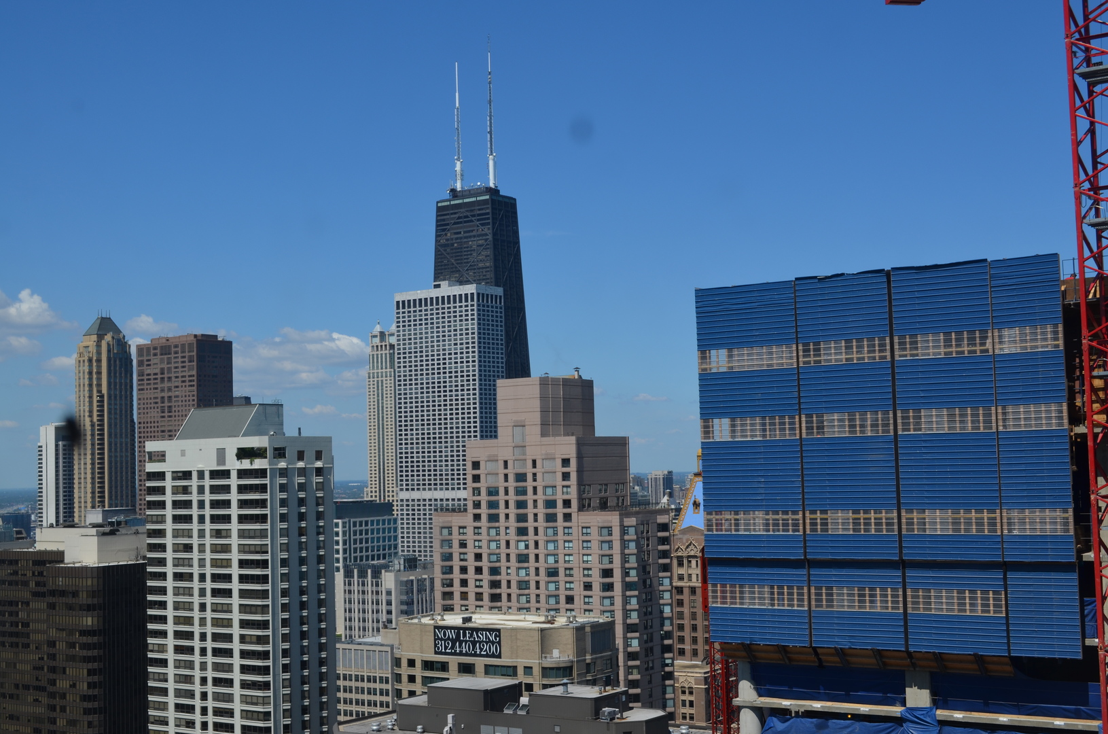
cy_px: 367
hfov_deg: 41.2
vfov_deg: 27.9
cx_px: 554
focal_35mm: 48
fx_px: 1474
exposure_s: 1/320
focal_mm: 32
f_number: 9
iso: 100
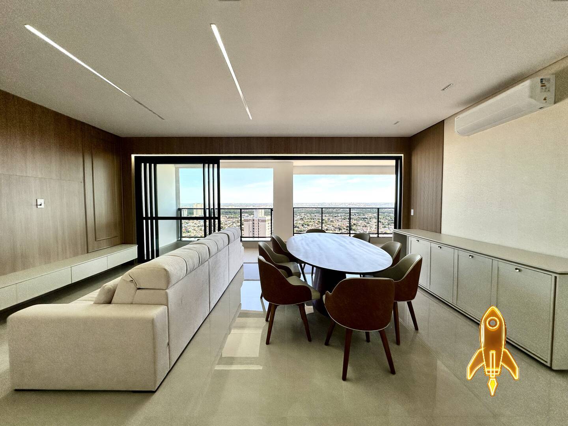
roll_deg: +0.2
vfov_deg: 85.7
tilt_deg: -2.2
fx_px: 230
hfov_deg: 102.1
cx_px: 284
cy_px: 213
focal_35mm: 14
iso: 40
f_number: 2.2
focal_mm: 2.22
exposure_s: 1/435
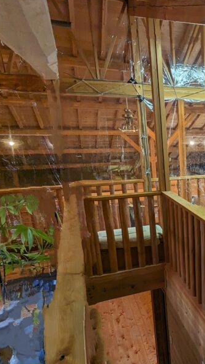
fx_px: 290
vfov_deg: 63.4
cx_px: 236
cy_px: 227
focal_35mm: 30
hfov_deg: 33.1
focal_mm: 2.35
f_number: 2.2
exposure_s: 1/40
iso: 57
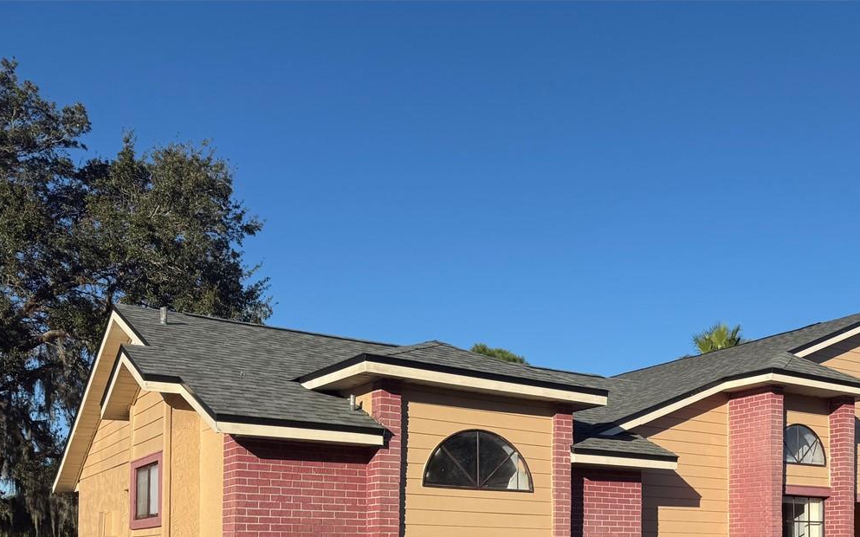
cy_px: 519
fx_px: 961
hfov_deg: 46.0
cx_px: 675
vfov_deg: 29.5
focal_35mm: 41
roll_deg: -0.1
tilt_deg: +2.6
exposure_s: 1/5319
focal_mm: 6.76
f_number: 1.78
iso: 80
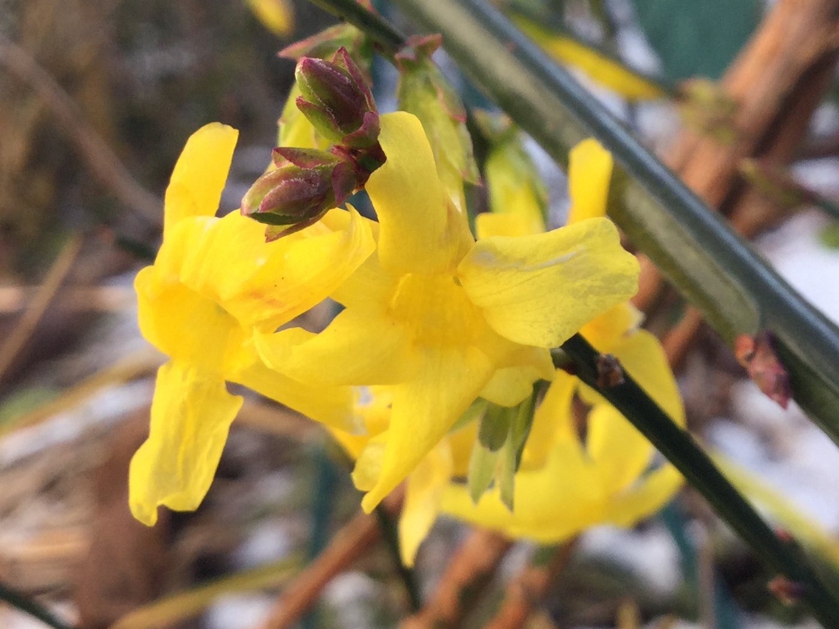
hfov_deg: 58.4
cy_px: 314
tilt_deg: -15.2
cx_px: 420
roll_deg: +0.5
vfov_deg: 45.4
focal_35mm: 31
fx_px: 751
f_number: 2.4
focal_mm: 3.3
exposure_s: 1/183
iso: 25
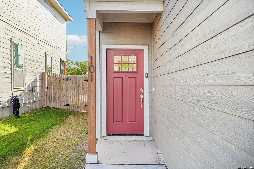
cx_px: 127
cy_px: 84
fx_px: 222
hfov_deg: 59.5
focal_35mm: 32
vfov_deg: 41.7
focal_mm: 31.5
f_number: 8
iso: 100
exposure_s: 1/60
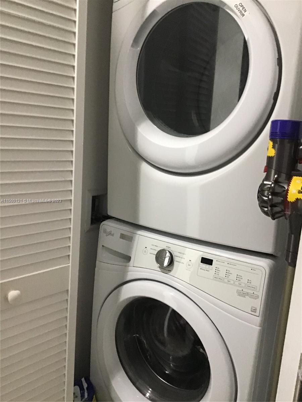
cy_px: 201
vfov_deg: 58.4
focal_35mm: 31
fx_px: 361
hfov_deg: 45.4
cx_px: 151
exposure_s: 1/24
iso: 200
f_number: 2.4
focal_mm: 3.3
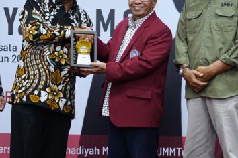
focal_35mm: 152
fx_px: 1005
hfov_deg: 13.5
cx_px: 107
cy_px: 46
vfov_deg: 9.0
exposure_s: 1/160
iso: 3200
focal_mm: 70
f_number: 4
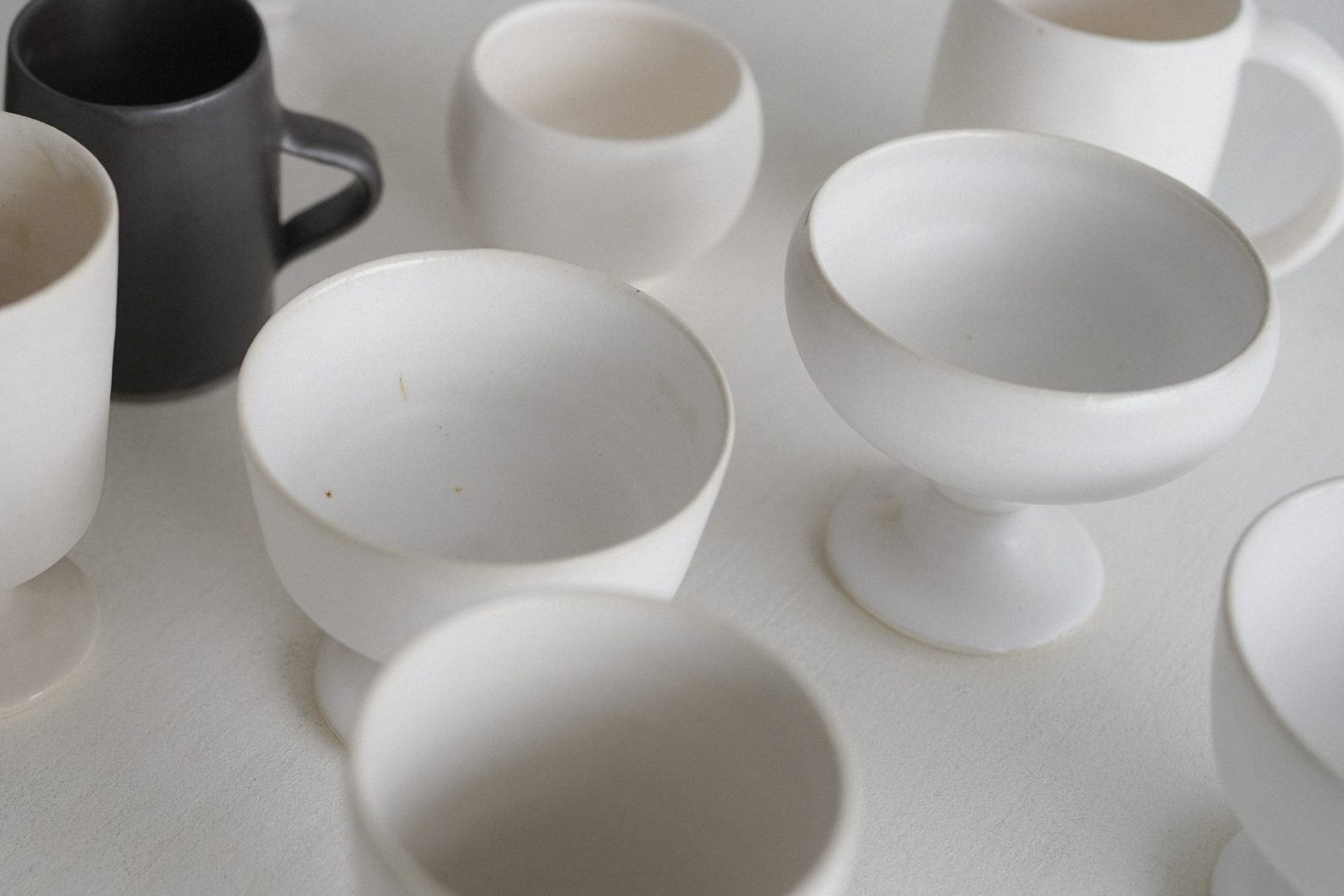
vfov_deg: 23.6
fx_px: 2128
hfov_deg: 34.5
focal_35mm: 57
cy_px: 275
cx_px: 386
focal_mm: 35
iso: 500
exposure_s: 1/500
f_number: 3.5
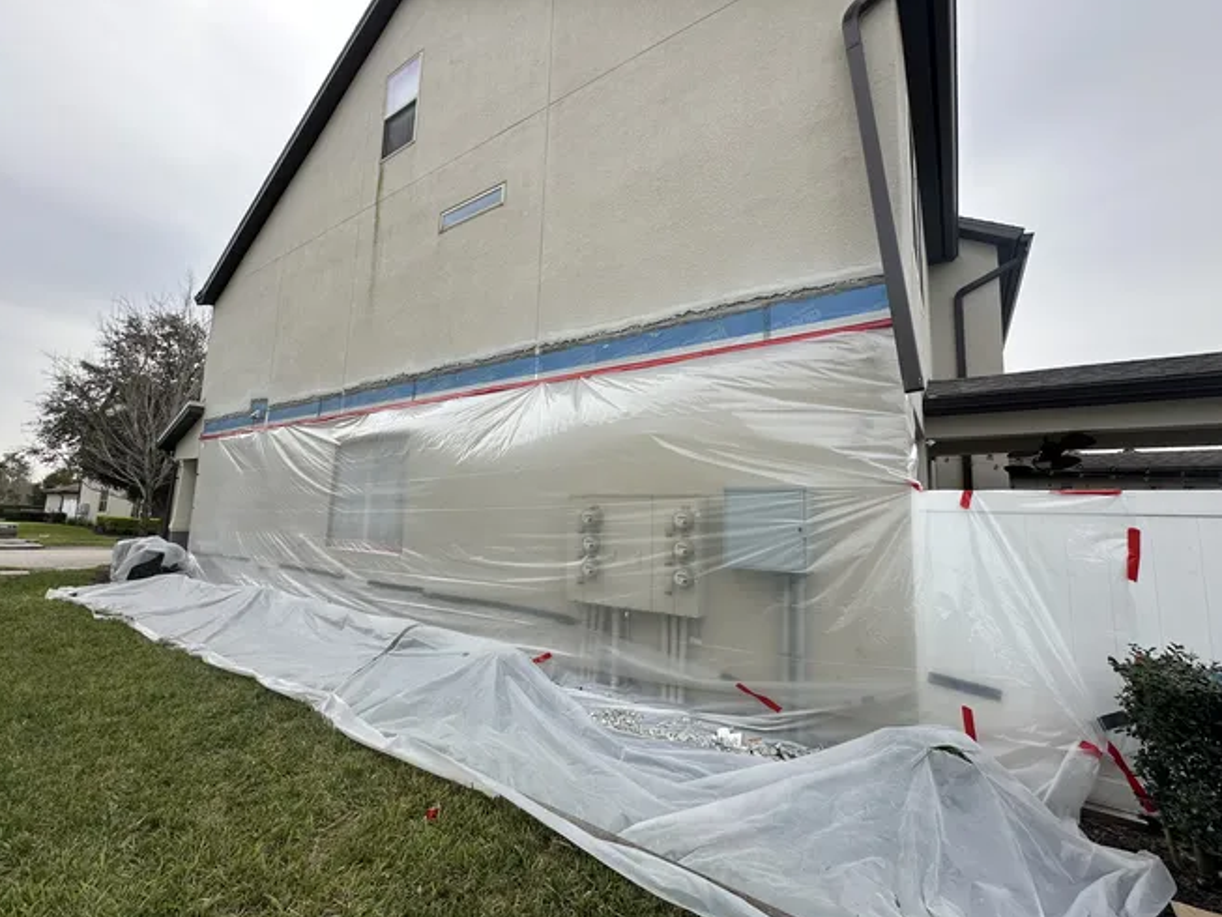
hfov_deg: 98.1
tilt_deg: +4.3
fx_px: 530
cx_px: 578
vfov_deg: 81.8
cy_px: 461
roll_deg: +0.1
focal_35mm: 15
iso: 40
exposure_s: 1/1072
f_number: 2.2
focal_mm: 2.22
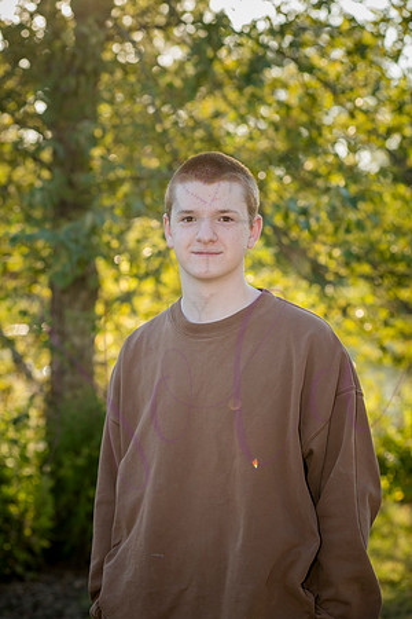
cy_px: 310
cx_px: 206
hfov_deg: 14.9
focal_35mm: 92
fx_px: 1579
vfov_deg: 22.1
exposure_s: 1/400
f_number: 5
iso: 400
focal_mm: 92
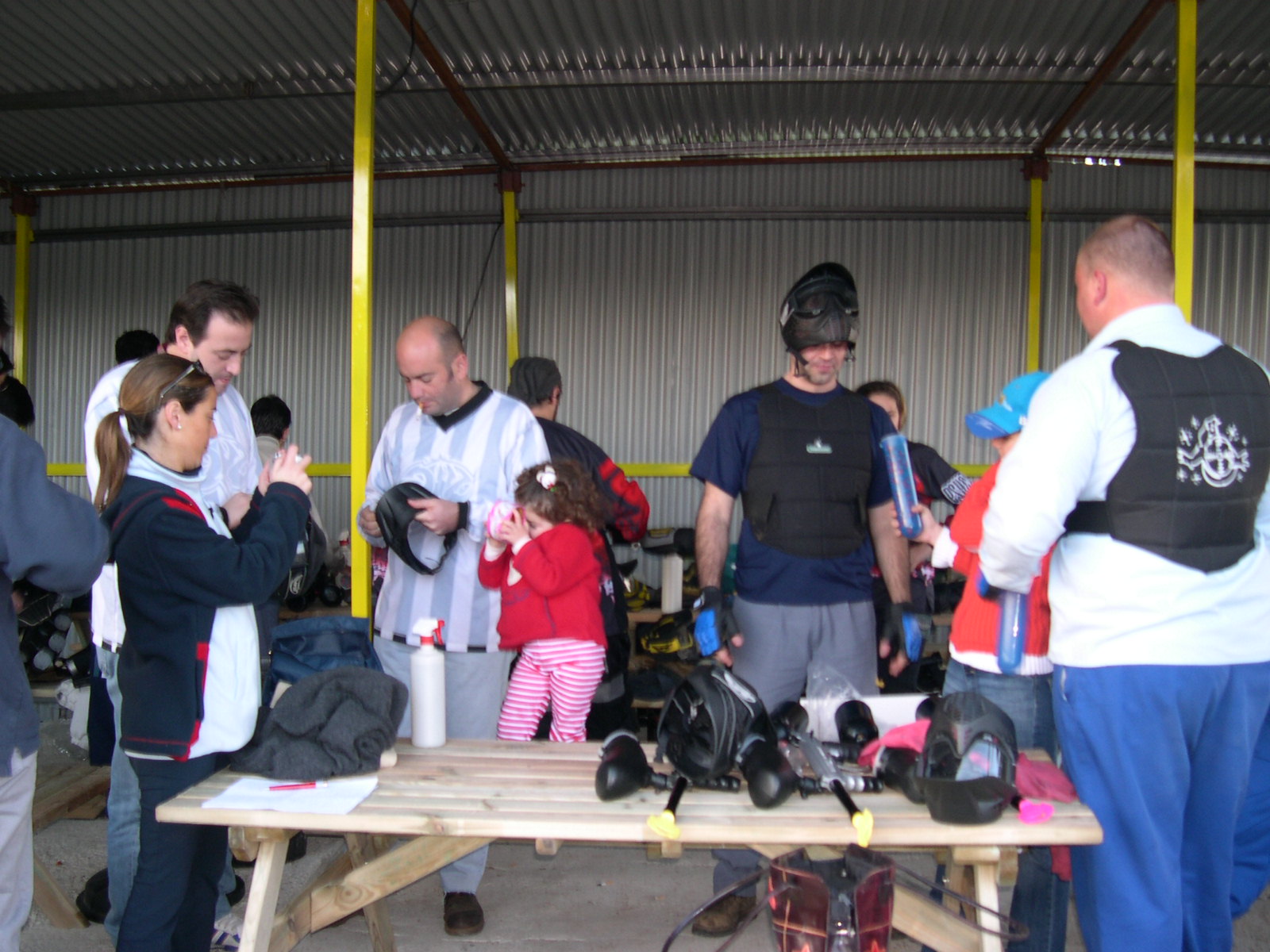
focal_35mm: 38
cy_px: 476
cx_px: 635
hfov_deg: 49.0
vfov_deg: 37.7
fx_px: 1394
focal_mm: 8
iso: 100
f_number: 2.8
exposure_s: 1/30
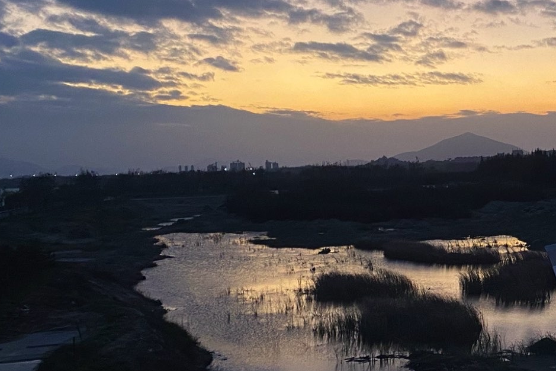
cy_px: 209
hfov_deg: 31.5
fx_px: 911
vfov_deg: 23.0
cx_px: 550
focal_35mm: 59
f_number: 1.8
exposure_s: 1/50
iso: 200
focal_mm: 4.25
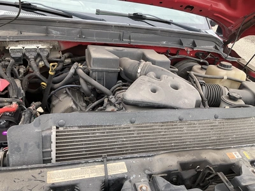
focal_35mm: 29
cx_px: 128
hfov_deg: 61.7
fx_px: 214
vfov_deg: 48.2
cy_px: 96
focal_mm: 3
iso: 16
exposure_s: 1/126
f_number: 1.8
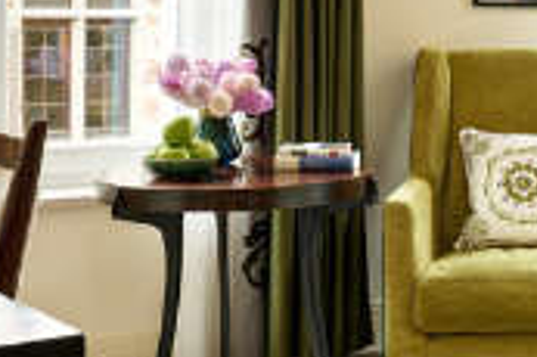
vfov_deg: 15.2
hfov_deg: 21.6
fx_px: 1326
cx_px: 602
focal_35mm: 89
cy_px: 33
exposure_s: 1
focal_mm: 32
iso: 400
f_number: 14
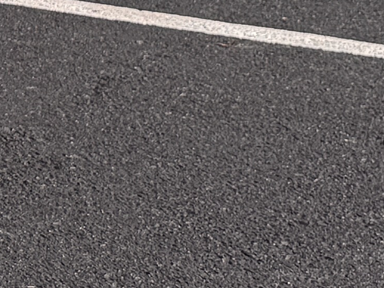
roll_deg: +0.3
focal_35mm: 186
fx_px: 2064
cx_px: -673
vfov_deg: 7.7
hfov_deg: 9.1
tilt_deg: -5.6
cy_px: -226
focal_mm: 6.76
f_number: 1.78
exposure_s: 1/5348
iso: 80
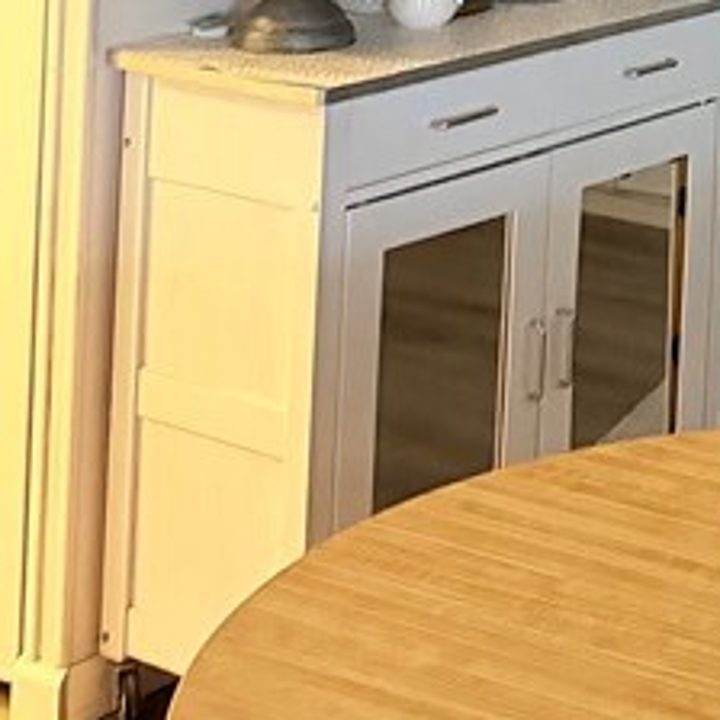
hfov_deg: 16.6
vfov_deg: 16.0
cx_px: 1022
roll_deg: -2.1
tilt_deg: +0.6
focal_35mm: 97
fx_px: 2283
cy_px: -437
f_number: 1.78
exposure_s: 1/40
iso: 1000
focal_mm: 6.76
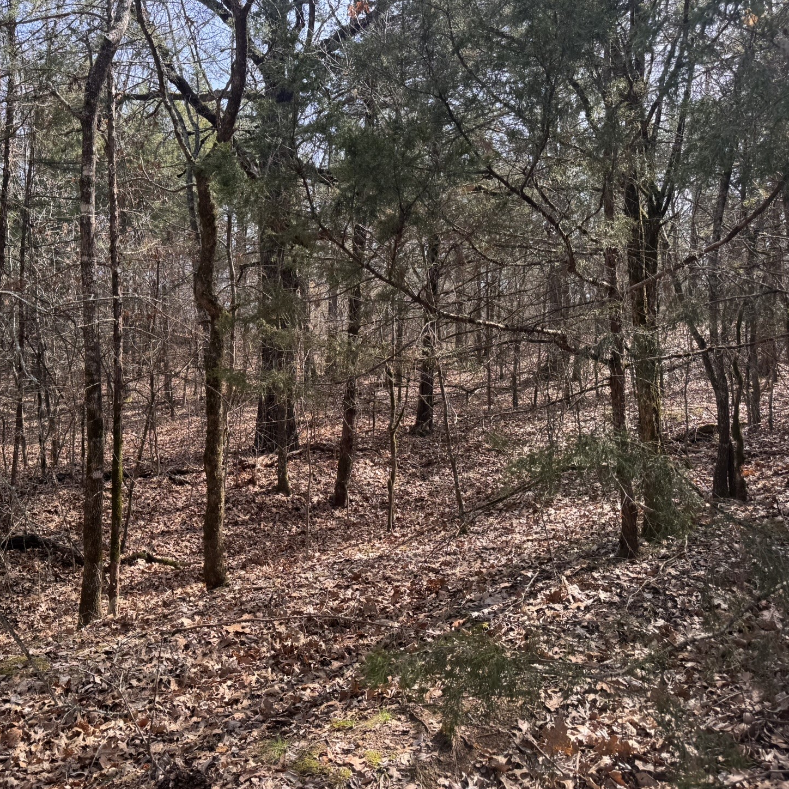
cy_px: 409
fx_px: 774
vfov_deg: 54.0
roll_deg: +0.5
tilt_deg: +0.2
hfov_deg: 53.5
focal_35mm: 30
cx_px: 298
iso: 80
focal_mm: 6.76
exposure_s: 1/506
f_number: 1.78
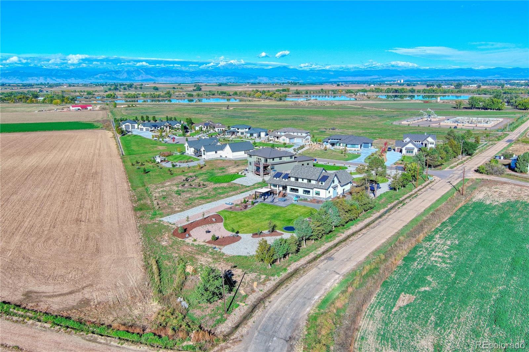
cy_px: 176
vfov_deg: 44.9
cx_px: 264
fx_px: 426
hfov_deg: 63.7
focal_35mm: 29
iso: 100
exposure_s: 1/1672
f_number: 2.8
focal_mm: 10.6
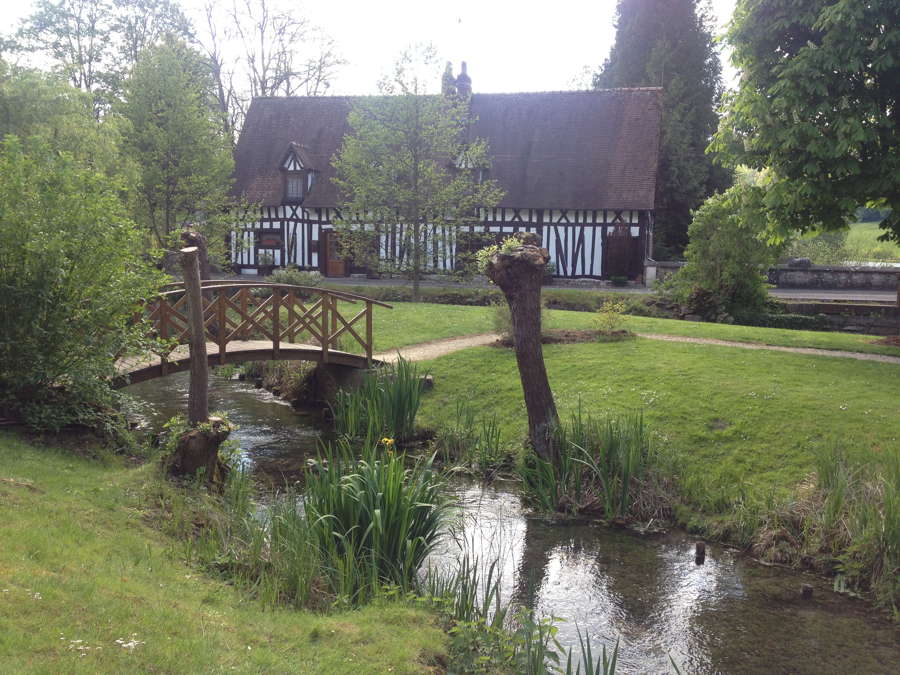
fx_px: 910
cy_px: 338
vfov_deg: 40.7
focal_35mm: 35
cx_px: 450
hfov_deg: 52.6
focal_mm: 4.28
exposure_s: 1/274
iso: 50
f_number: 2.4
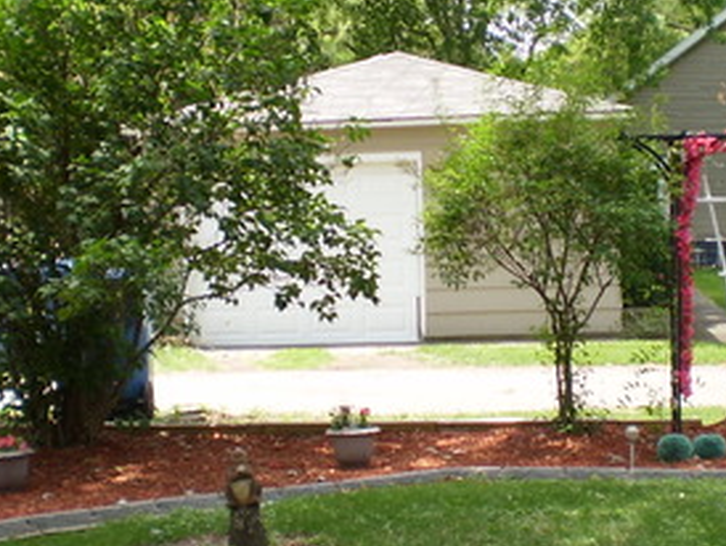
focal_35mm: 84
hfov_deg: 23.2
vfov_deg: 17.6
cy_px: 276
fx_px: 1763
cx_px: 445
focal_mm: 6.3
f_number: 3.1
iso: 64
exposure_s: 1/200
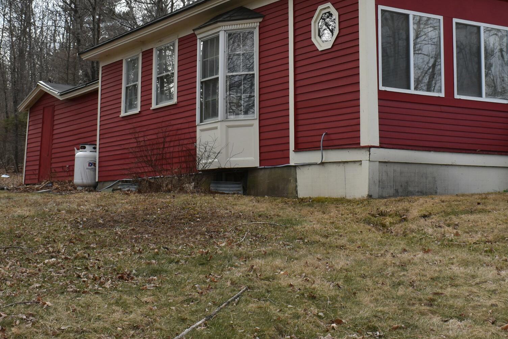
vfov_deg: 21.1
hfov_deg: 31.9
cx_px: 269
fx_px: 889
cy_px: 40
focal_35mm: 63
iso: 100
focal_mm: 21
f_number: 8
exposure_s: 1/200
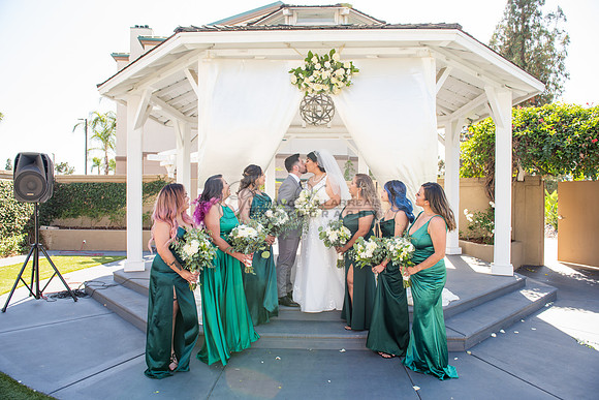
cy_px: 200
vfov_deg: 53.2
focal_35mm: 24
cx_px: 300
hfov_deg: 73.7
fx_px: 399
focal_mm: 24
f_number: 5
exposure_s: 1/125
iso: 100
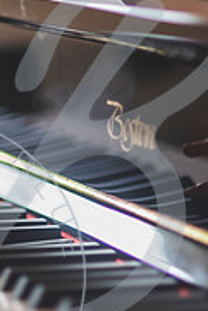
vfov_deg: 9.7
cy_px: 144
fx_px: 1825
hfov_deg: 6.5
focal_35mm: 211
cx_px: 3
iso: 1600
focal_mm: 85
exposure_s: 1/125
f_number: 1.8
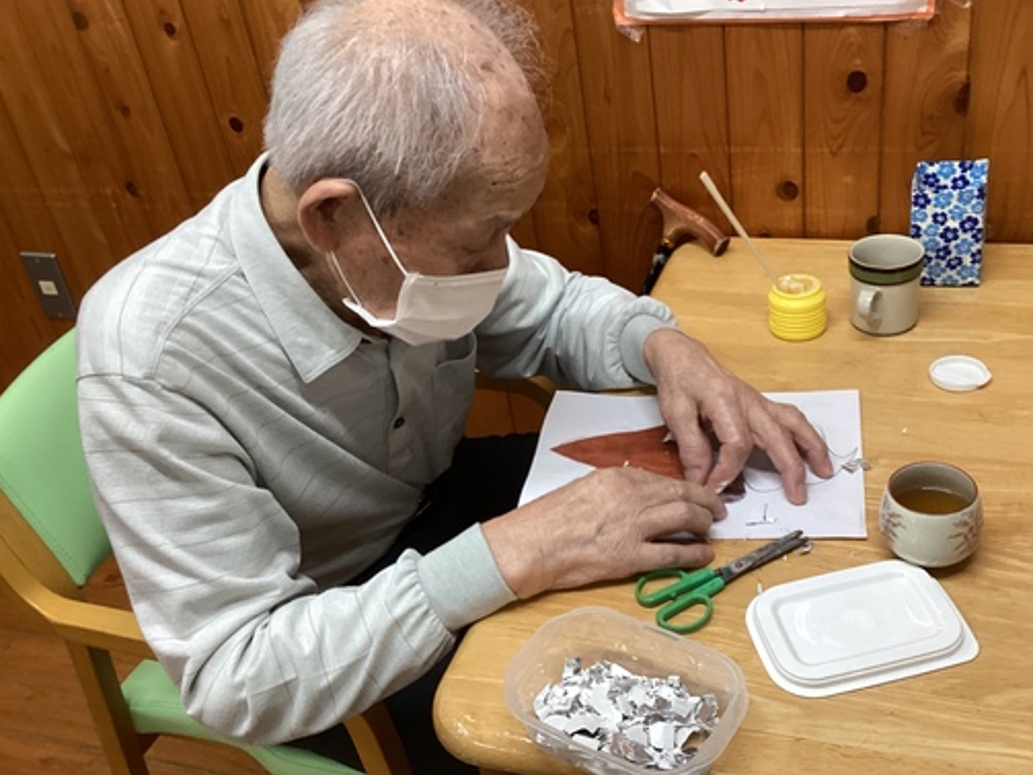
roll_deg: +7.5
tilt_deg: -34.4
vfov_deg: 38.7
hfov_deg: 49.9
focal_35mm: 37
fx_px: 1104
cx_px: 610
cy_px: 384
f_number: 2.4
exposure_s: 1/60
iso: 125
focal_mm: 3.3
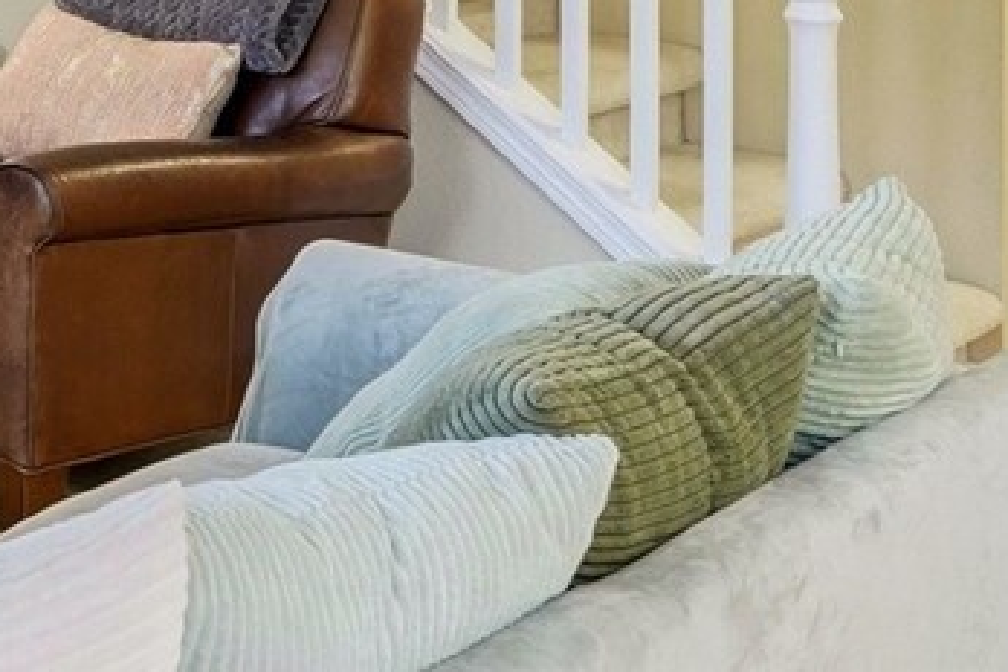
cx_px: -623
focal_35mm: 80
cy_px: -287
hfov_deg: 20.5
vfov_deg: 15.8
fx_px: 2252
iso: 400
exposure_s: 1/160
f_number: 9
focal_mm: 16.5
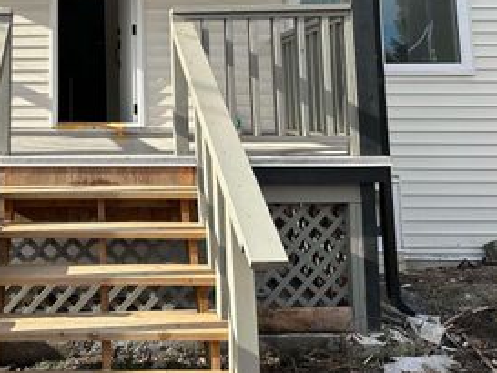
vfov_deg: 31.4
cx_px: 67
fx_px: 632
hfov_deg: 40.3
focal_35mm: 44
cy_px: 41
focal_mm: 6.86
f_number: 1.78
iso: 80
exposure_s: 1/1639
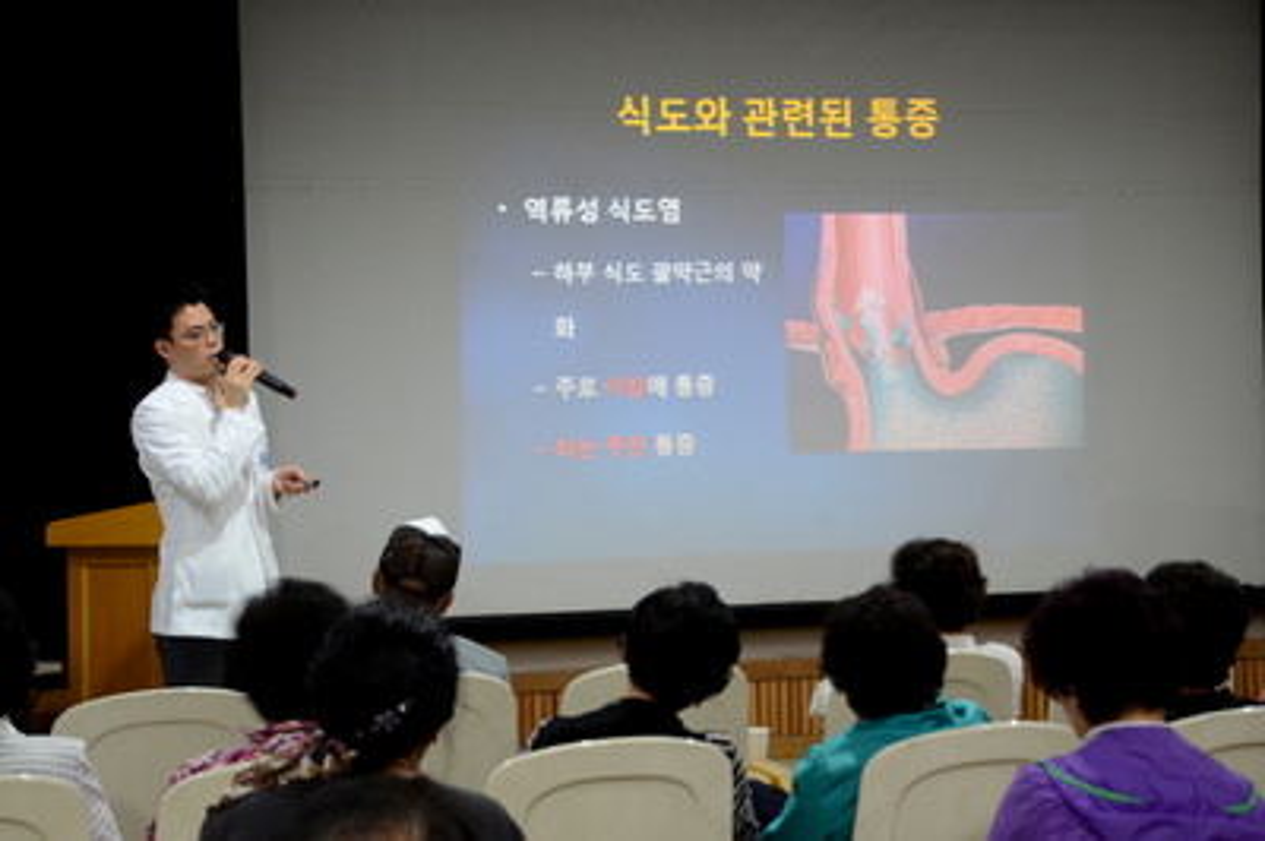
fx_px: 2107
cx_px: 632
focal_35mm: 60
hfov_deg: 33.4
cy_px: 420
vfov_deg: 22.6
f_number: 4.8
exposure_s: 1/20
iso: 1250
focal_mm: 40
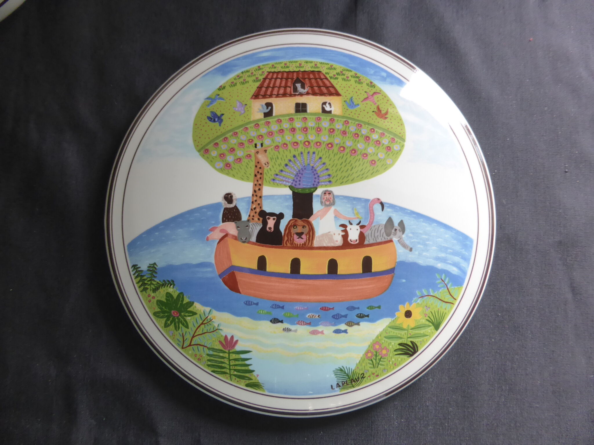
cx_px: 297
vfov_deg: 56.8
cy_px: 222
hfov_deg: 71.6
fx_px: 412
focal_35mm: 24
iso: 320
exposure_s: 1/60
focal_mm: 4.3
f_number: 3.3
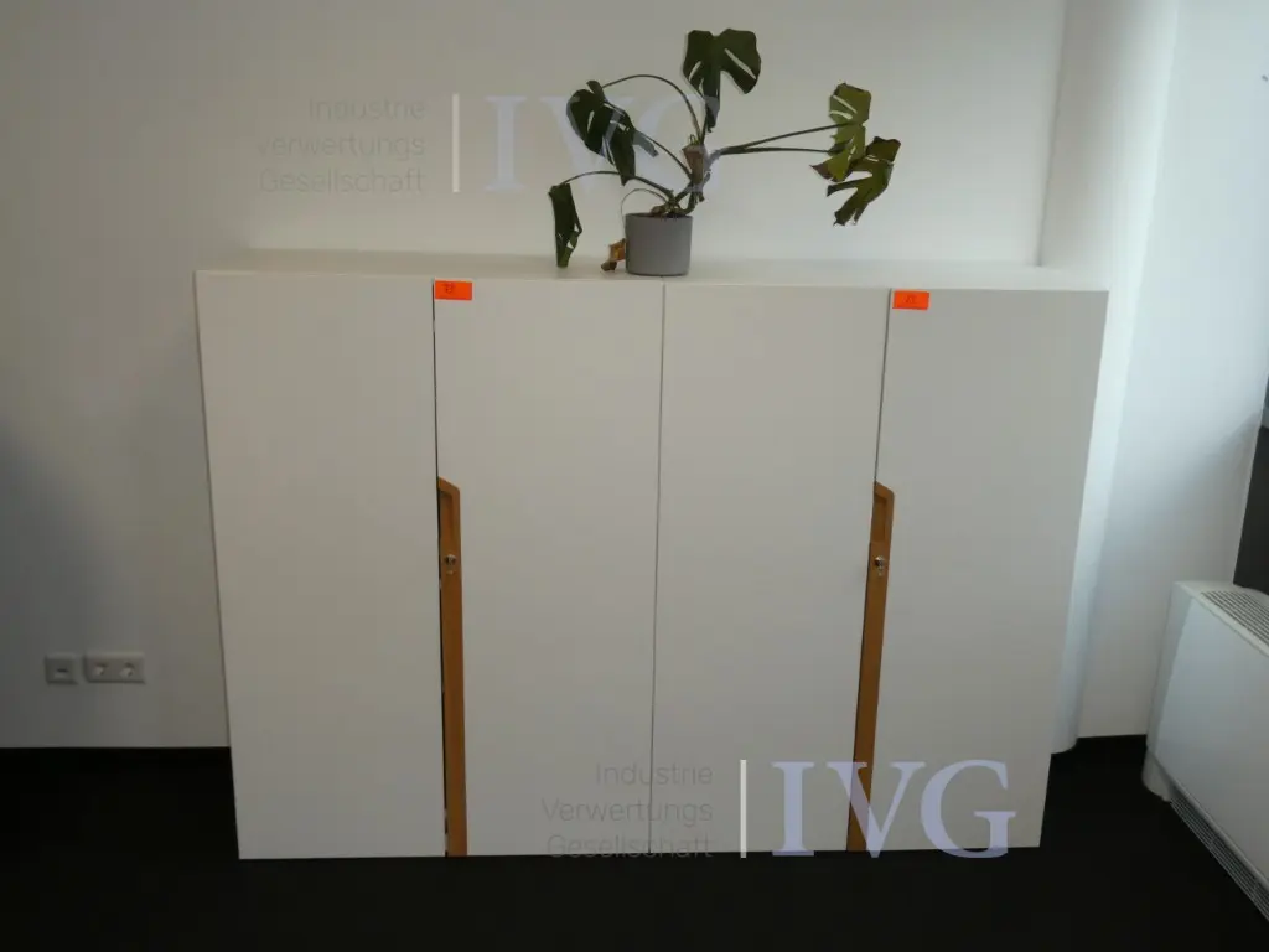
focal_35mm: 33
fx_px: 1210
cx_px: 634
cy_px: 476
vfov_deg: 42.9
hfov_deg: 55.4
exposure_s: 1/60
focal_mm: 5.8
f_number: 3.6
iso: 160
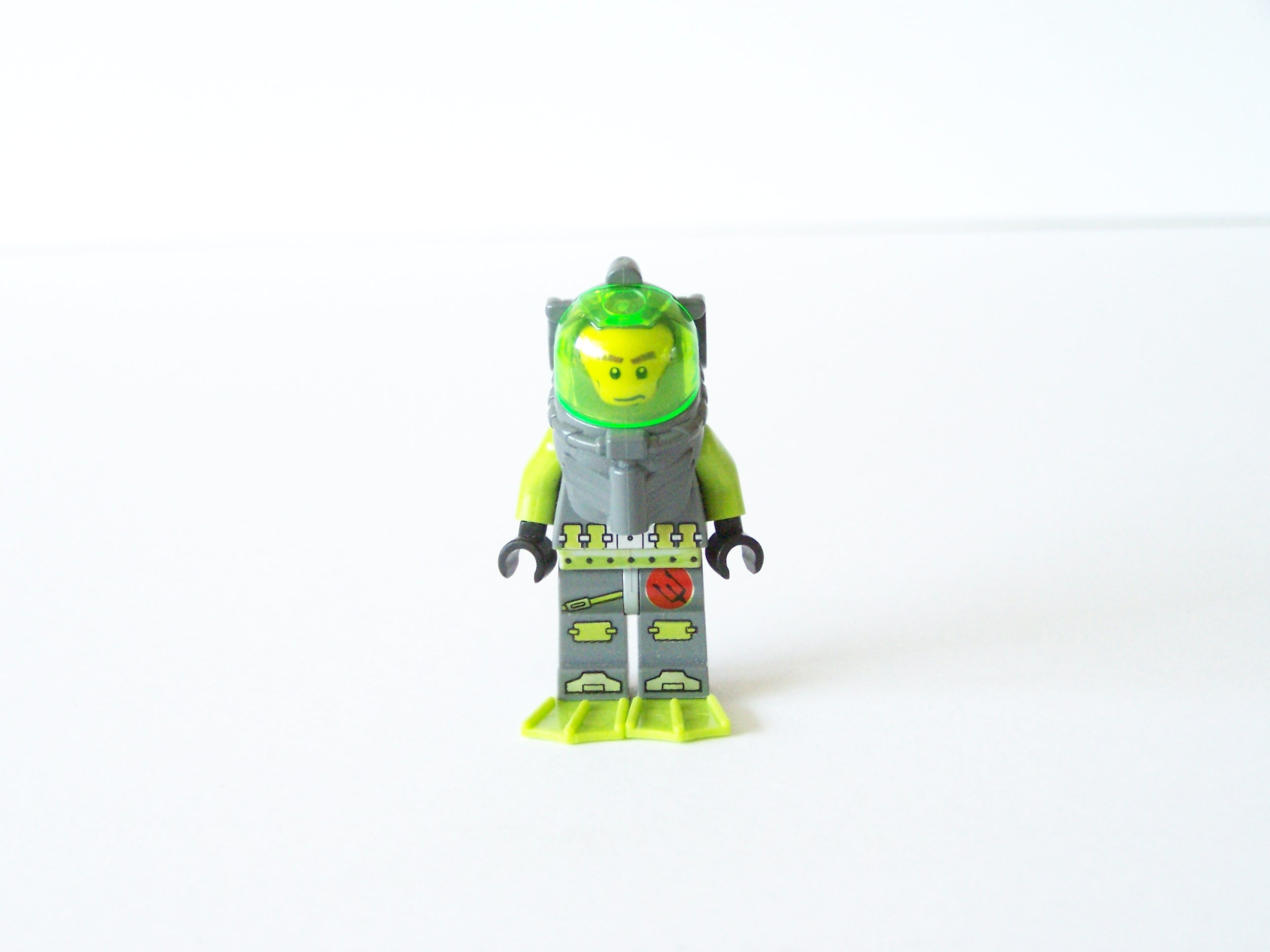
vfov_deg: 21.9
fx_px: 2458
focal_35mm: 67
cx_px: 635
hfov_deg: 29.0
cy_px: 476
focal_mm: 11.1
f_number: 3.2
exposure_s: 1/180
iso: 400
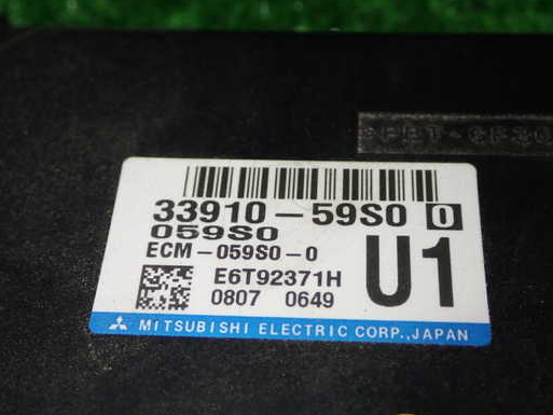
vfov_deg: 26.6
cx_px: 281
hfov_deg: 34.9
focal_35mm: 55
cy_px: 215
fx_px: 879
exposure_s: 1/50
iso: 200
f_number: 3.1
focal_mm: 8.4
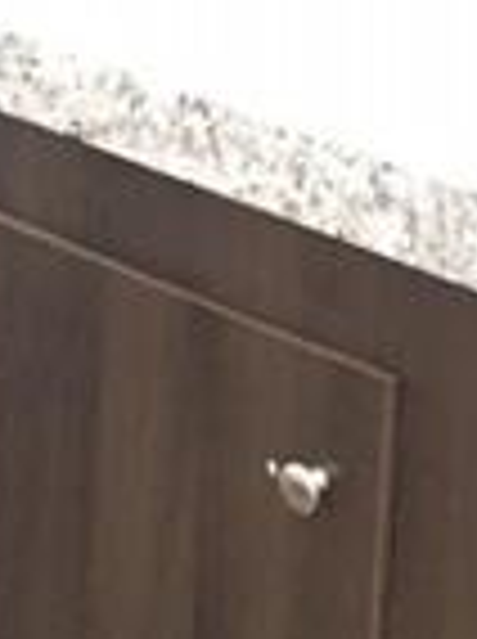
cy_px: -126
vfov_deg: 12.3
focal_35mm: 157
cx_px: -274
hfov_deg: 9.1
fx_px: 2893
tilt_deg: -12.7
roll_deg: +0.0
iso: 160
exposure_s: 1/4
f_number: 2.2
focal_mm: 4.15
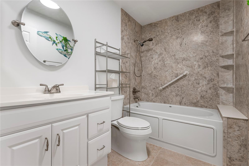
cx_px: 124
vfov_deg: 72.0
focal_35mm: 16
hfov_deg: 95.0
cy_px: 83
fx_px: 114
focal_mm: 16.5
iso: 500
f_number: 8
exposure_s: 1/10
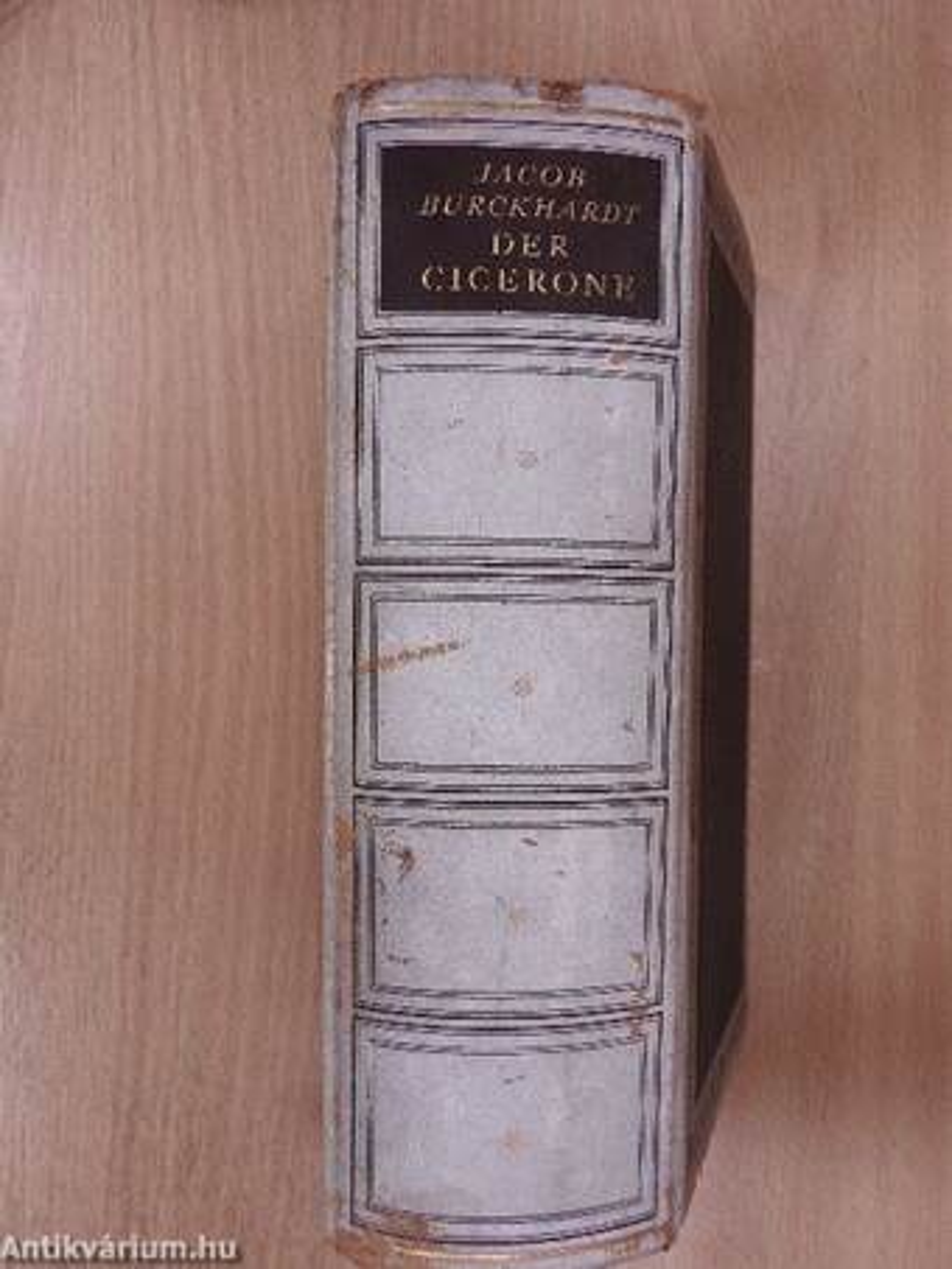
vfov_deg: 52.6
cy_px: 634
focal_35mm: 35
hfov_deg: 40.7
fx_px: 1283
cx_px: 476
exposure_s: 1/80
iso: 280
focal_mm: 6.3
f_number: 3.8
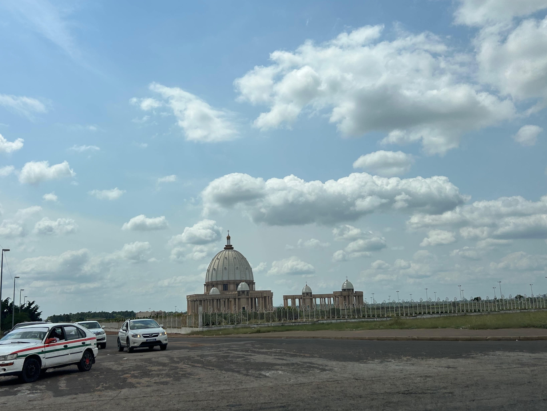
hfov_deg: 56.7
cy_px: 225
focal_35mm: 32
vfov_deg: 44.1
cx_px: 251
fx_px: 506
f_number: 1.5
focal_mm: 5.7
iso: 50
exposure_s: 1/10309
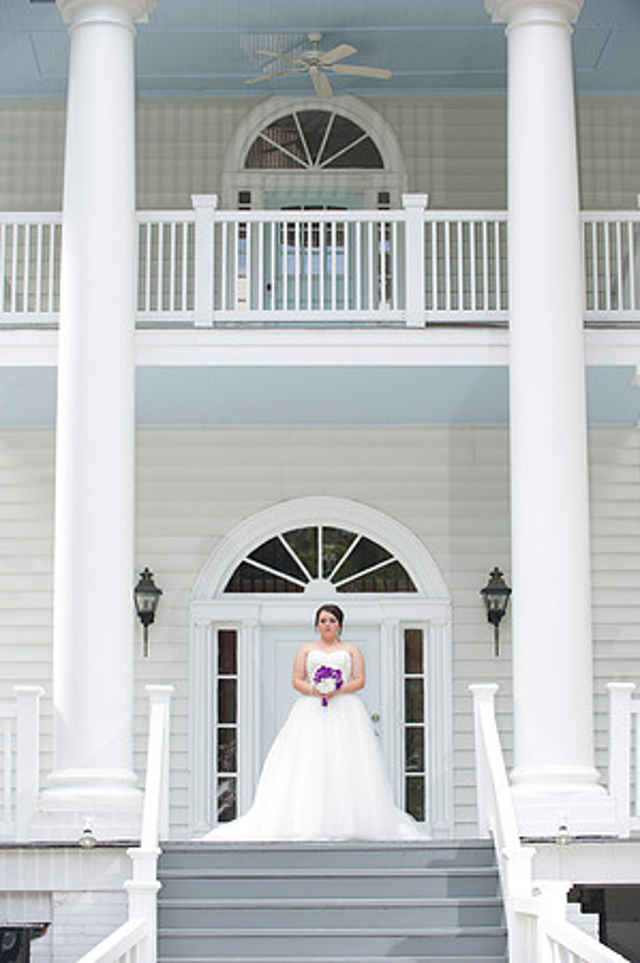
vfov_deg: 22.6
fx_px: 2405
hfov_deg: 15.2
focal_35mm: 90
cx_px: 320
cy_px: 482
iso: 320
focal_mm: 90
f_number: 4.5
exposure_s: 1/125
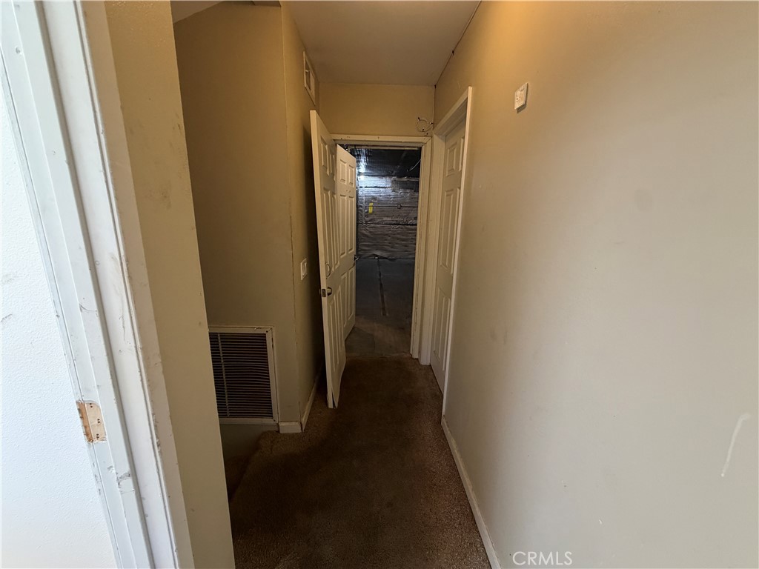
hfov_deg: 102.1
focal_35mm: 14
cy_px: 284
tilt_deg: -13.6
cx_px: 380
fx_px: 307
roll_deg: -0.1
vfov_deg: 85.7
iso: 320
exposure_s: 1/72
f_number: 2.2
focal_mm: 2.22
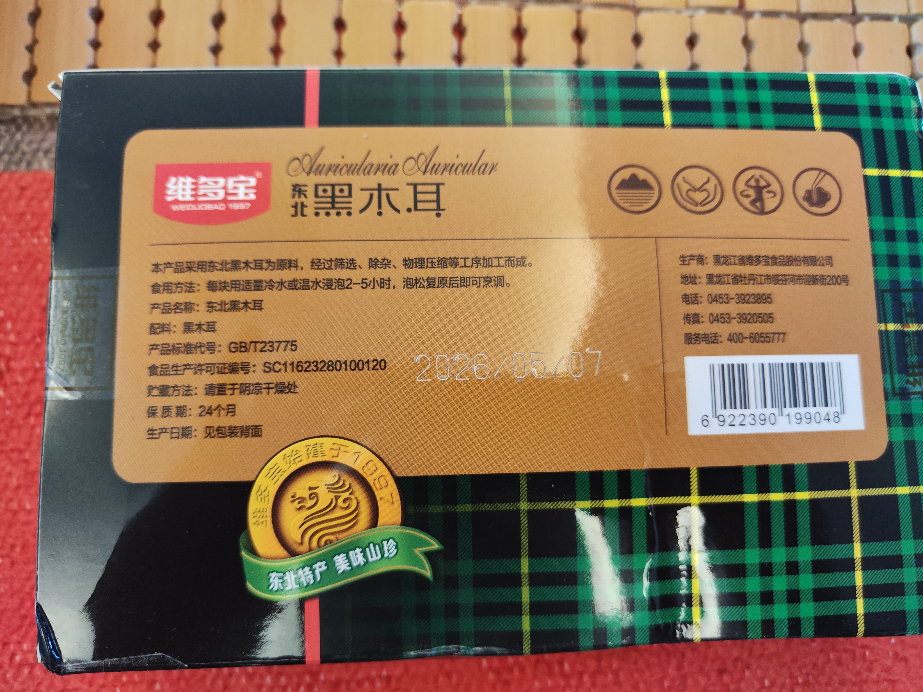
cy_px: 346
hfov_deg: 71.6
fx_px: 640
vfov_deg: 56.8
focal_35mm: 24
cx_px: 462
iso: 679
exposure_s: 1/50
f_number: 1.88
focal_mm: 5.59
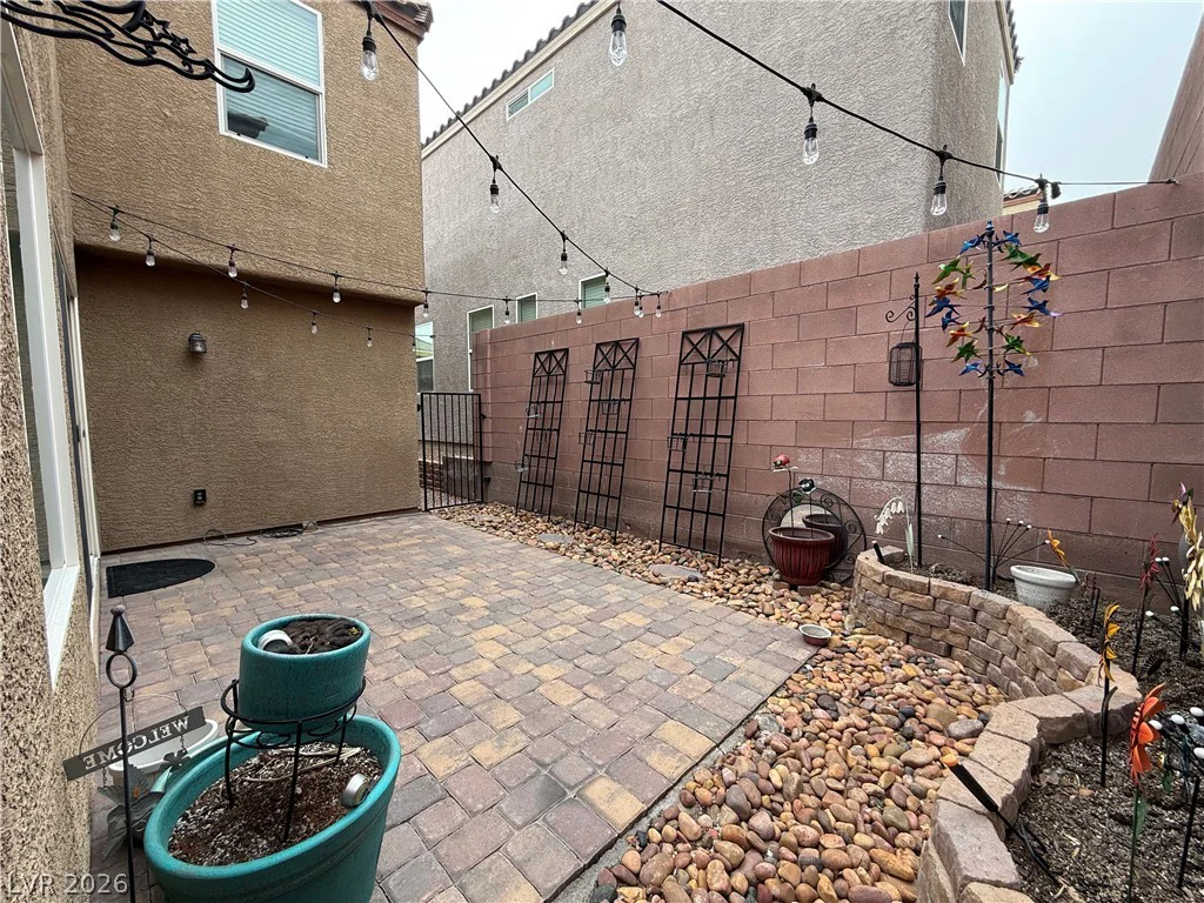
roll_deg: -1.0
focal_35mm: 14
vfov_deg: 85.7
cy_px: 452
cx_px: 602
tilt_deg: -4.5
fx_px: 487
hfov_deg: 102.1
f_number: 2.2
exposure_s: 1/167
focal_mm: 2.22
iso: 50
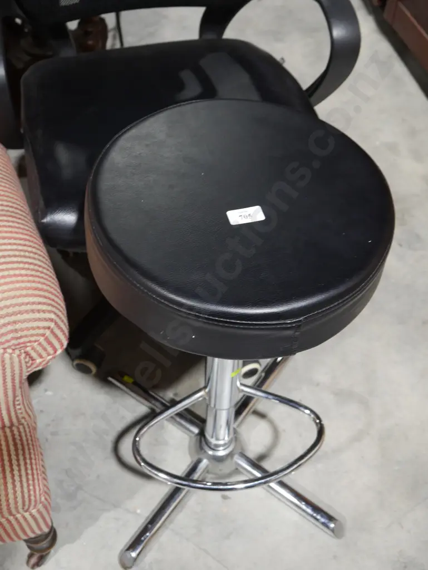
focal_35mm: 40
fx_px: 659
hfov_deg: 36.0
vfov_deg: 46.8
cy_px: 285
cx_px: 214
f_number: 4.5
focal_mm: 20
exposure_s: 1/60
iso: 640
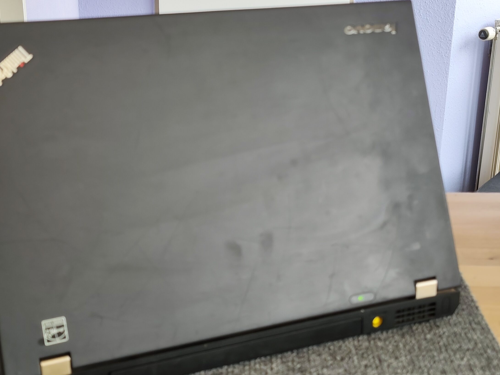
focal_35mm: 54
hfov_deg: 35.5
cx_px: 213
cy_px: 182
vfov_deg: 27.0
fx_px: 780
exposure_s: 1/50
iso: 200
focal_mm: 6.07
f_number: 1.7
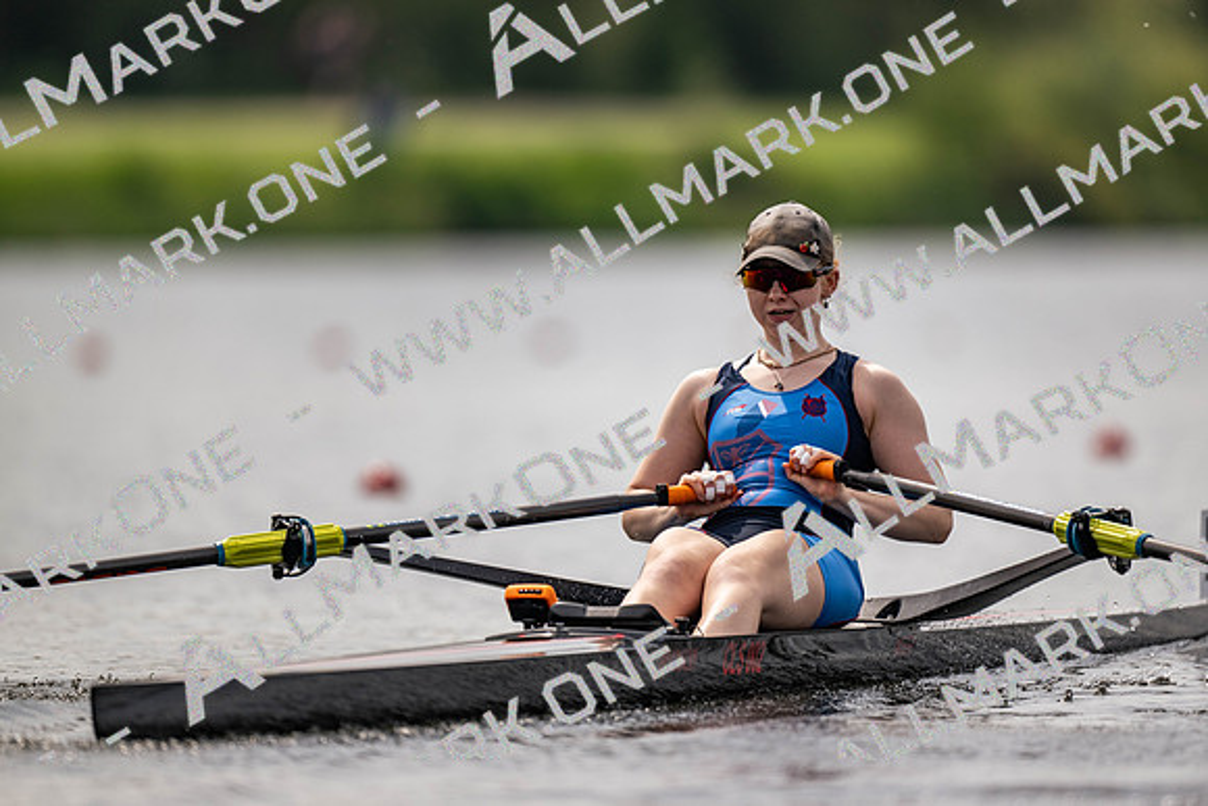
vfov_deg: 2.3
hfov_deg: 3.4
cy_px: 403
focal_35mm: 600
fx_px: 20137
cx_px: 604
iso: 200
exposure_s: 1/2500
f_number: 4
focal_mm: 600
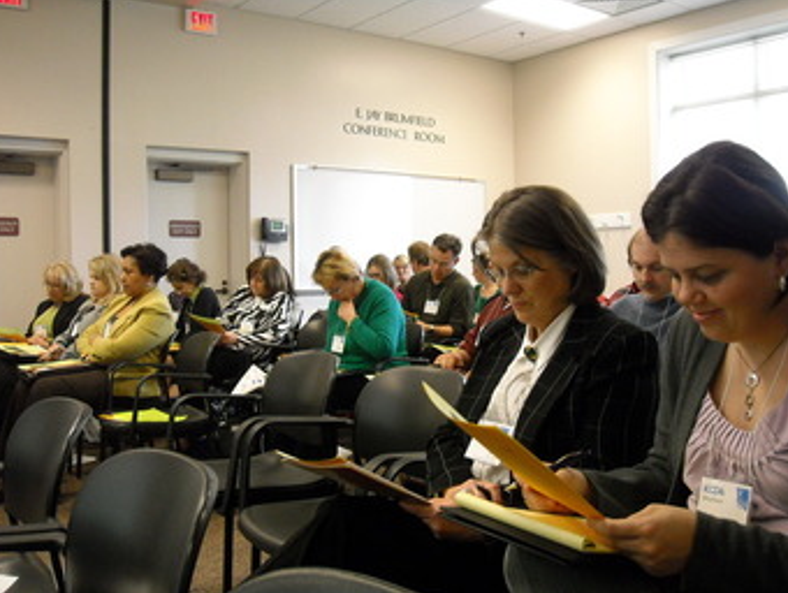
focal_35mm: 36
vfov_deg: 39.7
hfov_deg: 51.3
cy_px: 295
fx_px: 821
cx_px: 389
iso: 400
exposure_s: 1/42
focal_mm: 5.7
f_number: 2.8
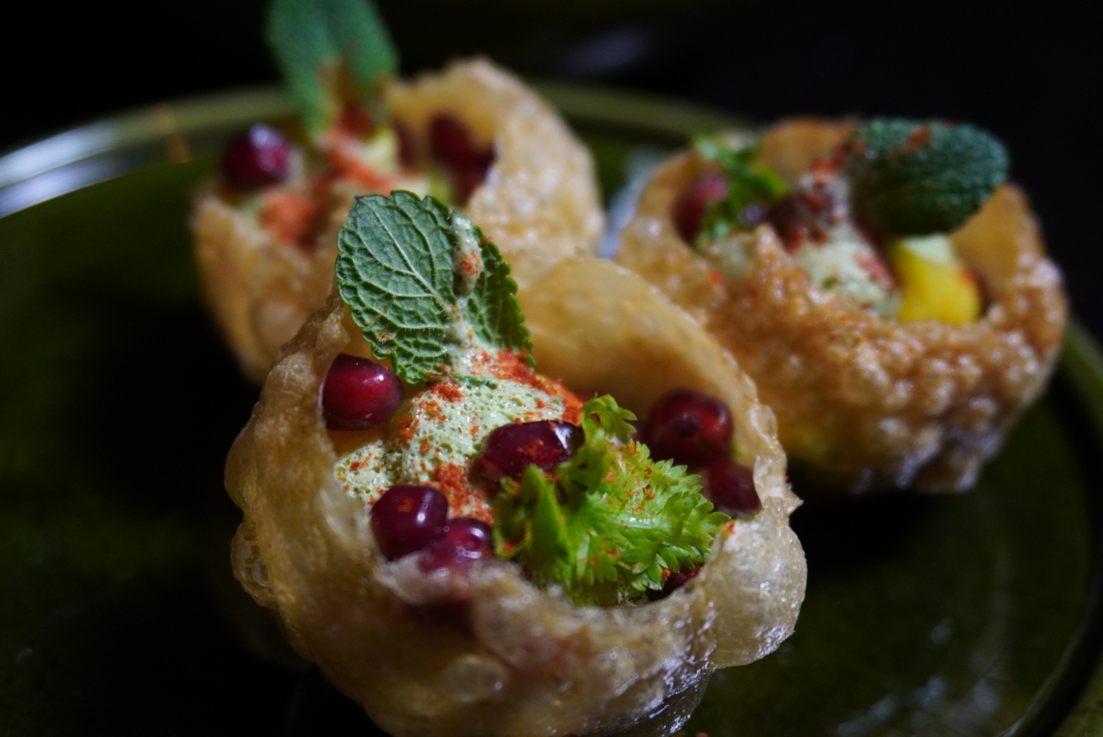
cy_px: 368
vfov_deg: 29.0
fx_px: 1426
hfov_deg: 42.3
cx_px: 552
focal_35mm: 46
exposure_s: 1/60
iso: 2500
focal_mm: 31
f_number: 5
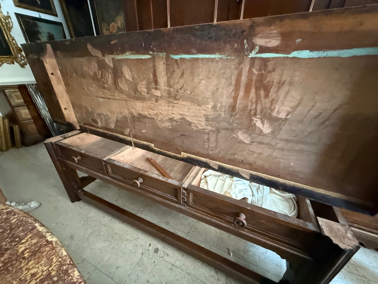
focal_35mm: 14
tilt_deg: -26.2
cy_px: 142
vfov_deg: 85.7
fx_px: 153
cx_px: 189
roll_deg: -0.5
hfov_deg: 102.1
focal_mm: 2.22
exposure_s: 1/40
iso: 1600
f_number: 2.2
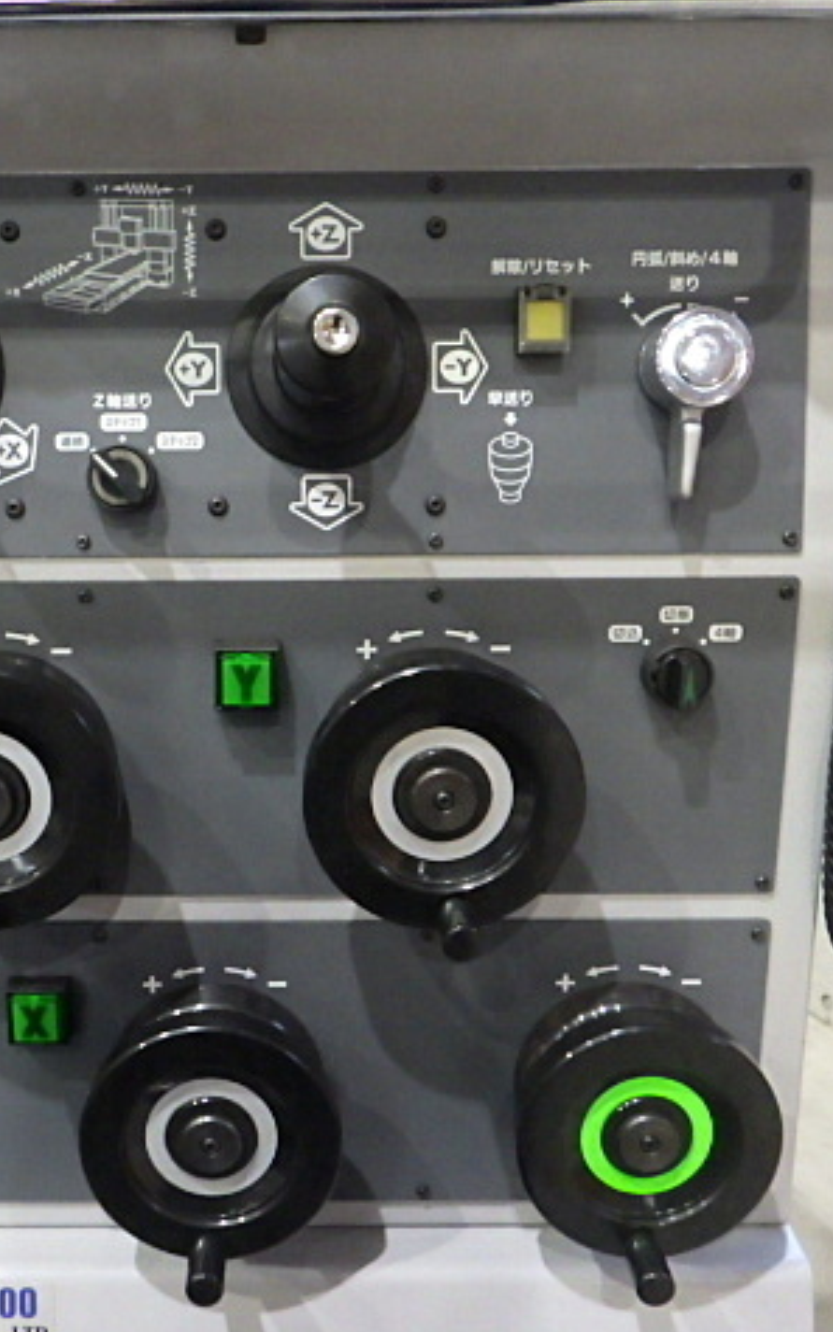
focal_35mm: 40
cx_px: 266
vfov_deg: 49.3
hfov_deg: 31.7
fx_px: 1452
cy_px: 665
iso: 1600
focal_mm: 5
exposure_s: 1/25
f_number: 3.5
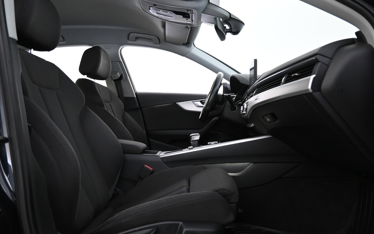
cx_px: 191
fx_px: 255
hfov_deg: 72.5
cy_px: 116
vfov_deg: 49.3
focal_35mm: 25
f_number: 3.5
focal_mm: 16
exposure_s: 1/25
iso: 2800
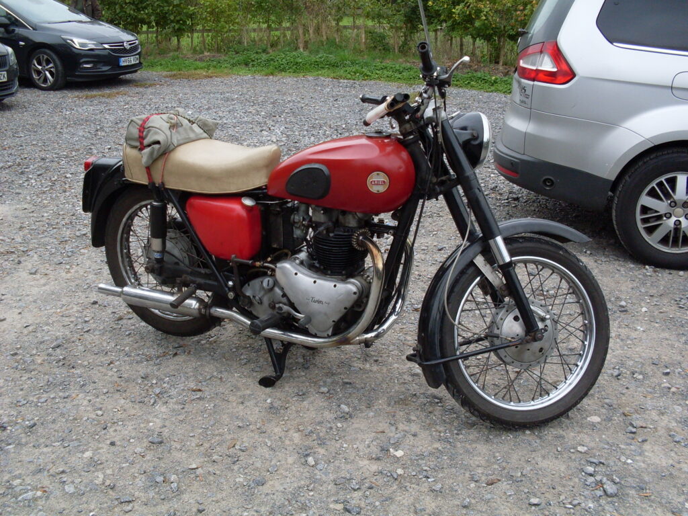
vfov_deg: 37.7
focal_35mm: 38
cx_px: 344
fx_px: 755
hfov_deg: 49.0
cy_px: 258
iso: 80
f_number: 2.8
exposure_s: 1/250
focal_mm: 6.3
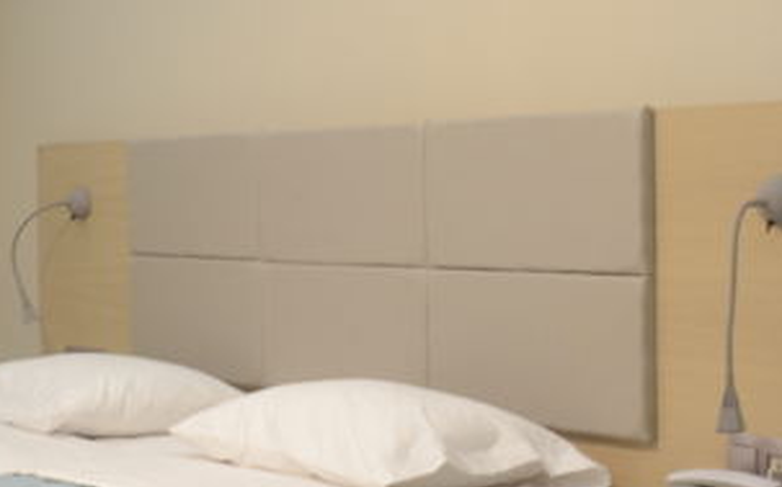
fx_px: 1981
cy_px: 320
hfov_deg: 22.0
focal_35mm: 93
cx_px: 137
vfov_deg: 14.0
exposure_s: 1/1.6
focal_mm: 18
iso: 200
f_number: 10
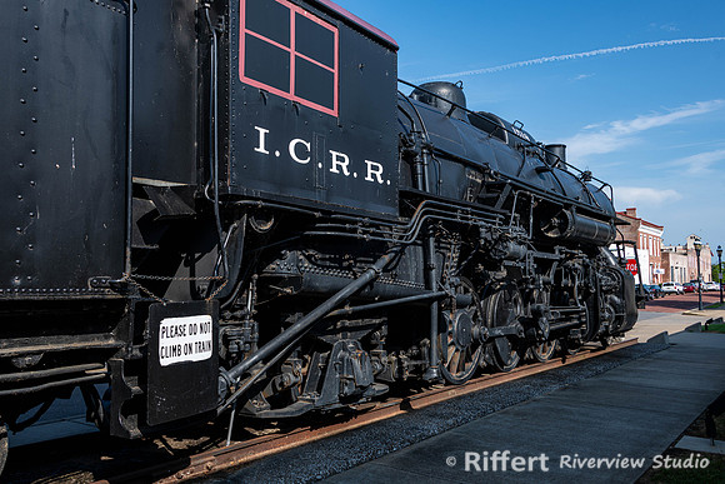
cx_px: 362
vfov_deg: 42.4
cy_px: 242
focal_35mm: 31
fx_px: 624
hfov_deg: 60.3
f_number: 8
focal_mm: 28
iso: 64
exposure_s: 1/160
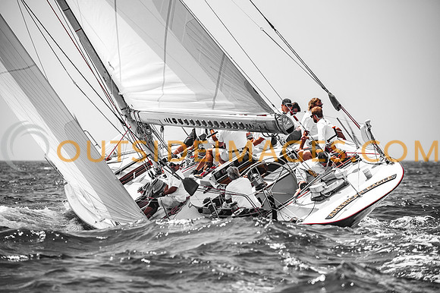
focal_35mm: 214
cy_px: 146
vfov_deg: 6.4
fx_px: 2609
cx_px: 220
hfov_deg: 9.6
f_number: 5
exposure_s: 1/3200
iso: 320
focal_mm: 200
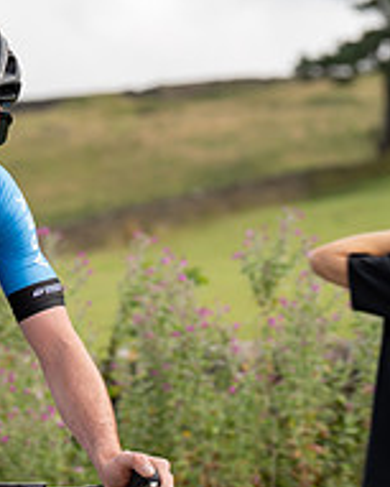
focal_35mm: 273
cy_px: 203
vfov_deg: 7.1
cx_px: -25
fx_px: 3936
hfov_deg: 5.7
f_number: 4.5
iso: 250
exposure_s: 1/800
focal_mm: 96
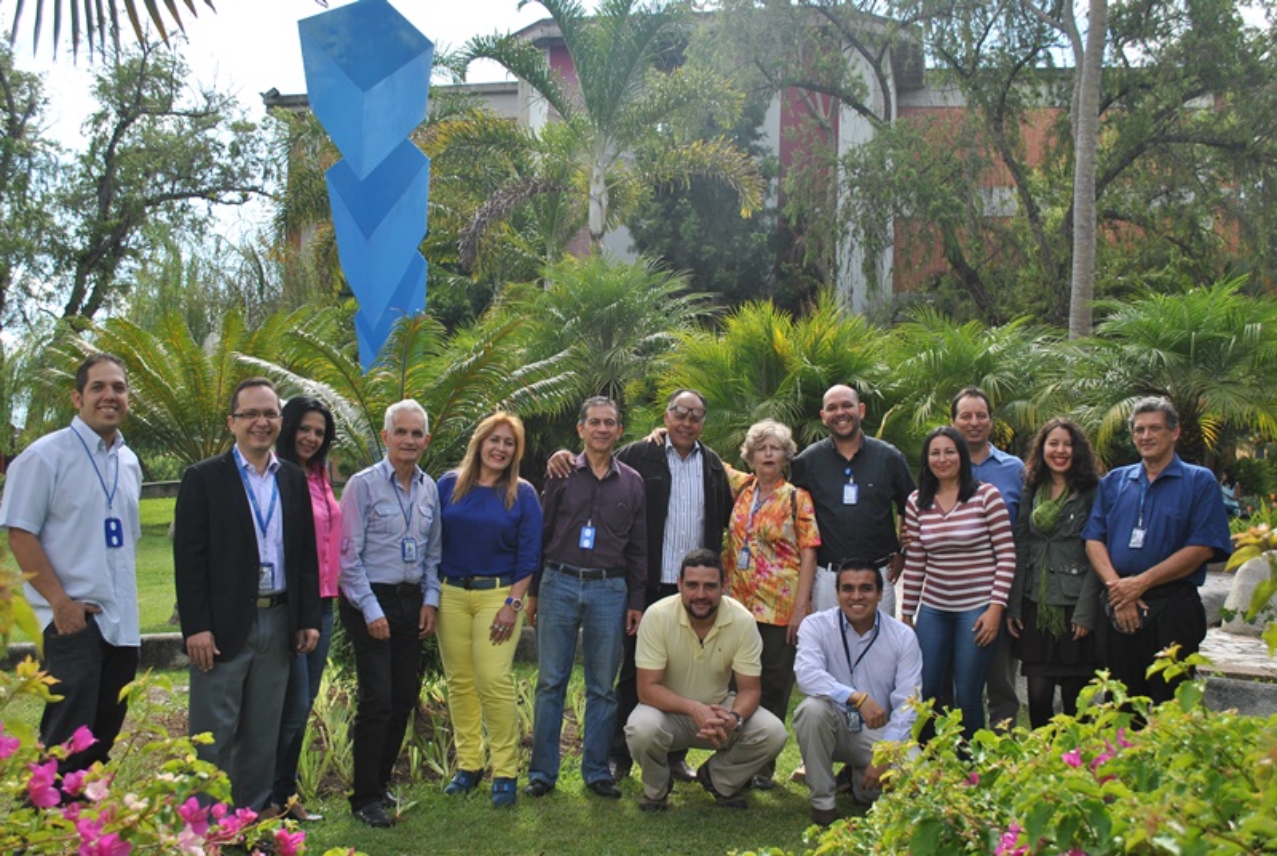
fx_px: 1385
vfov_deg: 34.3
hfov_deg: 49.5
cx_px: 638
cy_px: 428
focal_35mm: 39
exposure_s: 1/200
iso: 100
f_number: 7.1
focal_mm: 26
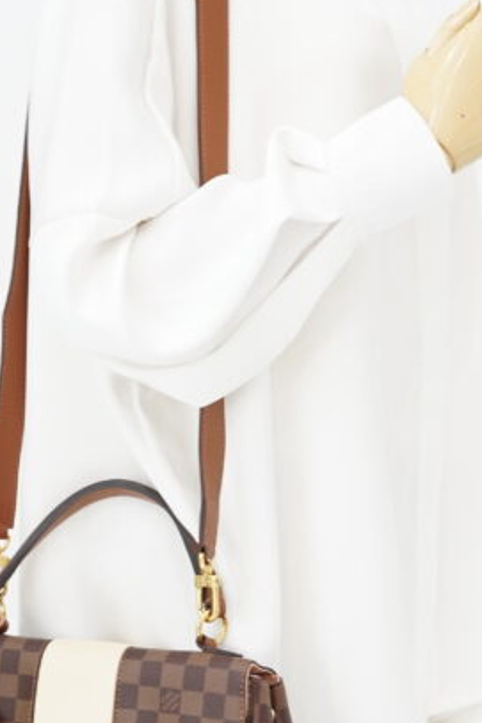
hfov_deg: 10.9
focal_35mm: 126
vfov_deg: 16.2
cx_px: 221
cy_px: 475
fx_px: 2528
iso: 640
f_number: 6.3
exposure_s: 1/6
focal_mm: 50
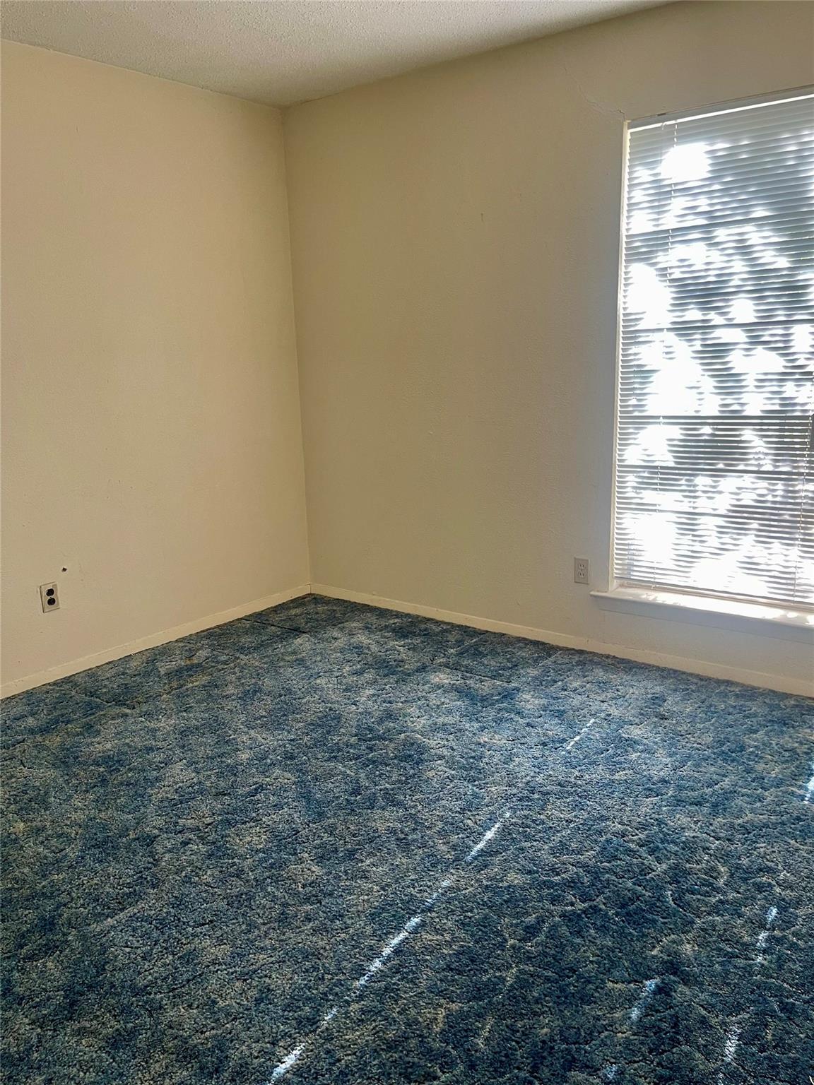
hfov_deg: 54.9
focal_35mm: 25
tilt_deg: -13.4
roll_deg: +1.5
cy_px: 542
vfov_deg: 69.4
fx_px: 784
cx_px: 407
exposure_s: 1/60
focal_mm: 5.1
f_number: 1.6
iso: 125
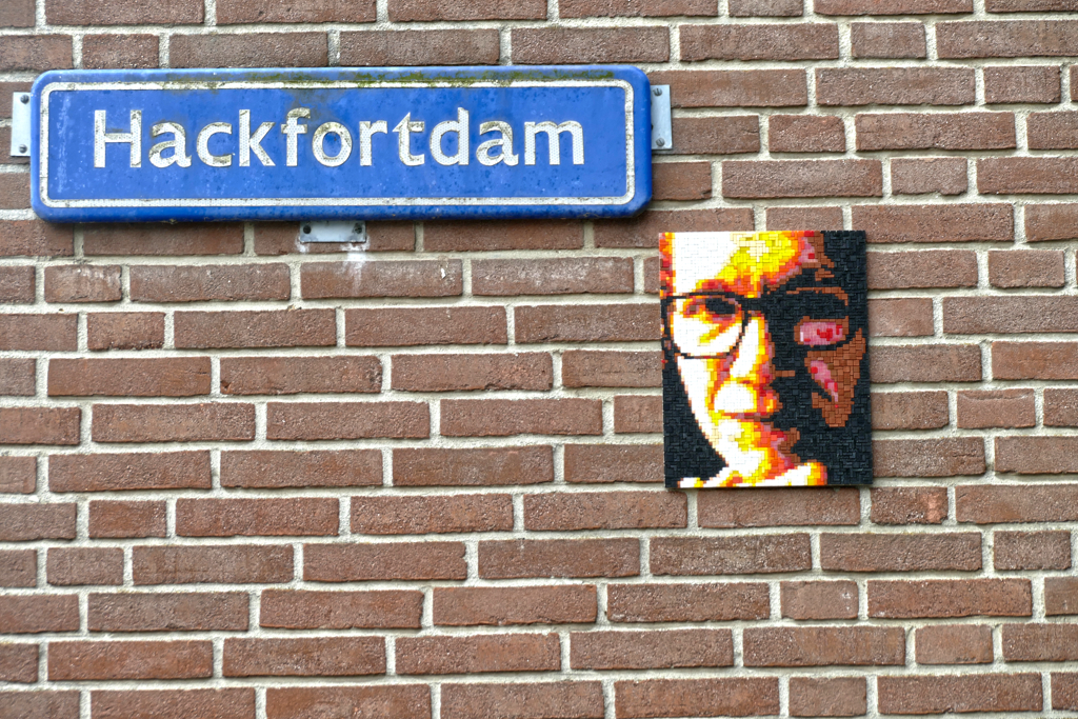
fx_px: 5720
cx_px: 539
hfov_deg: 10.8
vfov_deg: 7.2
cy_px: 360
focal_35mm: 191
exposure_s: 1/250
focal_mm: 69.6
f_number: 4
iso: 125
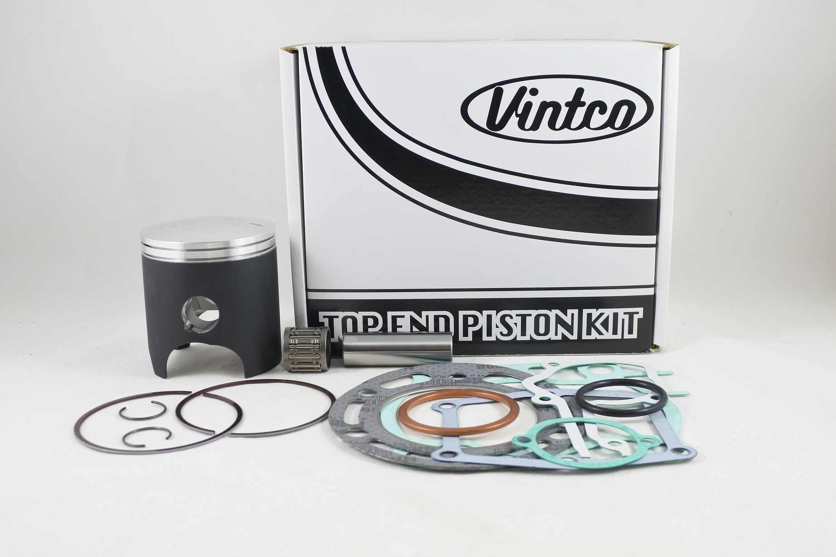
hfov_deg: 60.3
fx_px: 720
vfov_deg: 42.3
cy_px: 278
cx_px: 418
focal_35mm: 31
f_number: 3.8
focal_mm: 11.8
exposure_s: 1/125
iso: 400
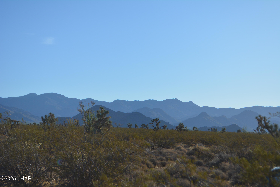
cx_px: 140
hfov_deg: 24.6
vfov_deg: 16.6
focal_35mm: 82
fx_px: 642
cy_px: 94
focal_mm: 55
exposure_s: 1/2000
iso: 400
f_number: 8
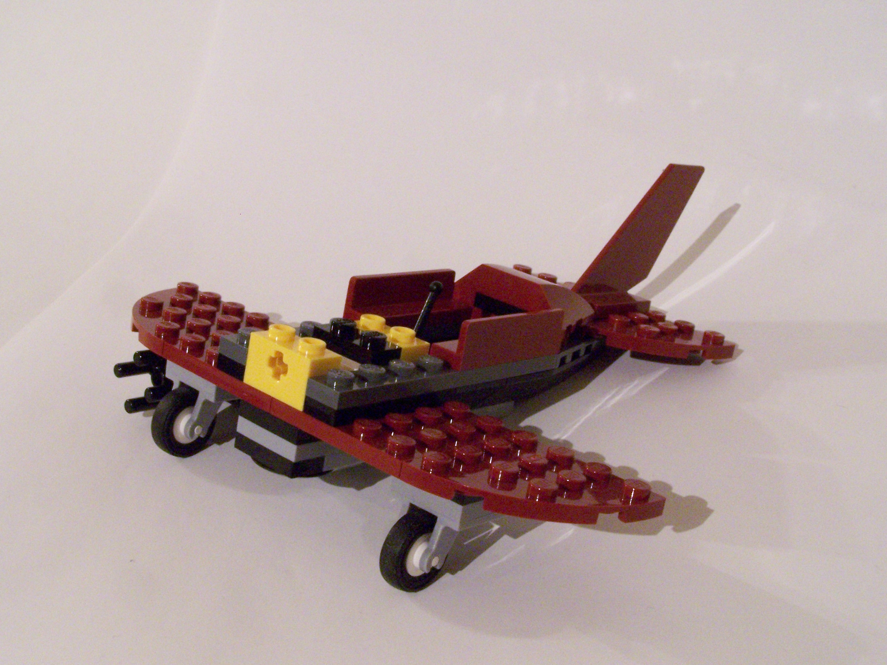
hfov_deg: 37.5
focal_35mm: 51
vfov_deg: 28.6
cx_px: 444
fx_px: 1307
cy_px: 332
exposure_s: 1/2
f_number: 8
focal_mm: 8.5
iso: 400
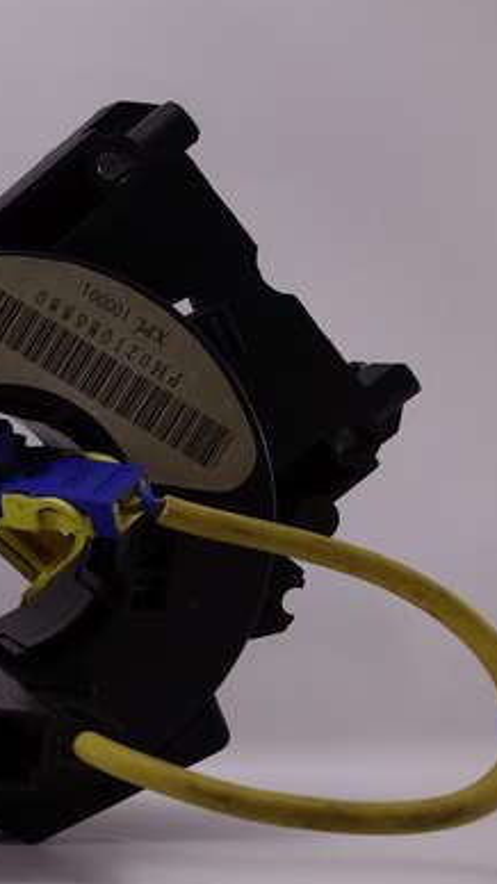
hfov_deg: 16.6
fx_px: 1454
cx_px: -358
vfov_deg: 33.6
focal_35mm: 62
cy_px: 575
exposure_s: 1/100
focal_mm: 10.4
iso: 125
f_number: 3.5
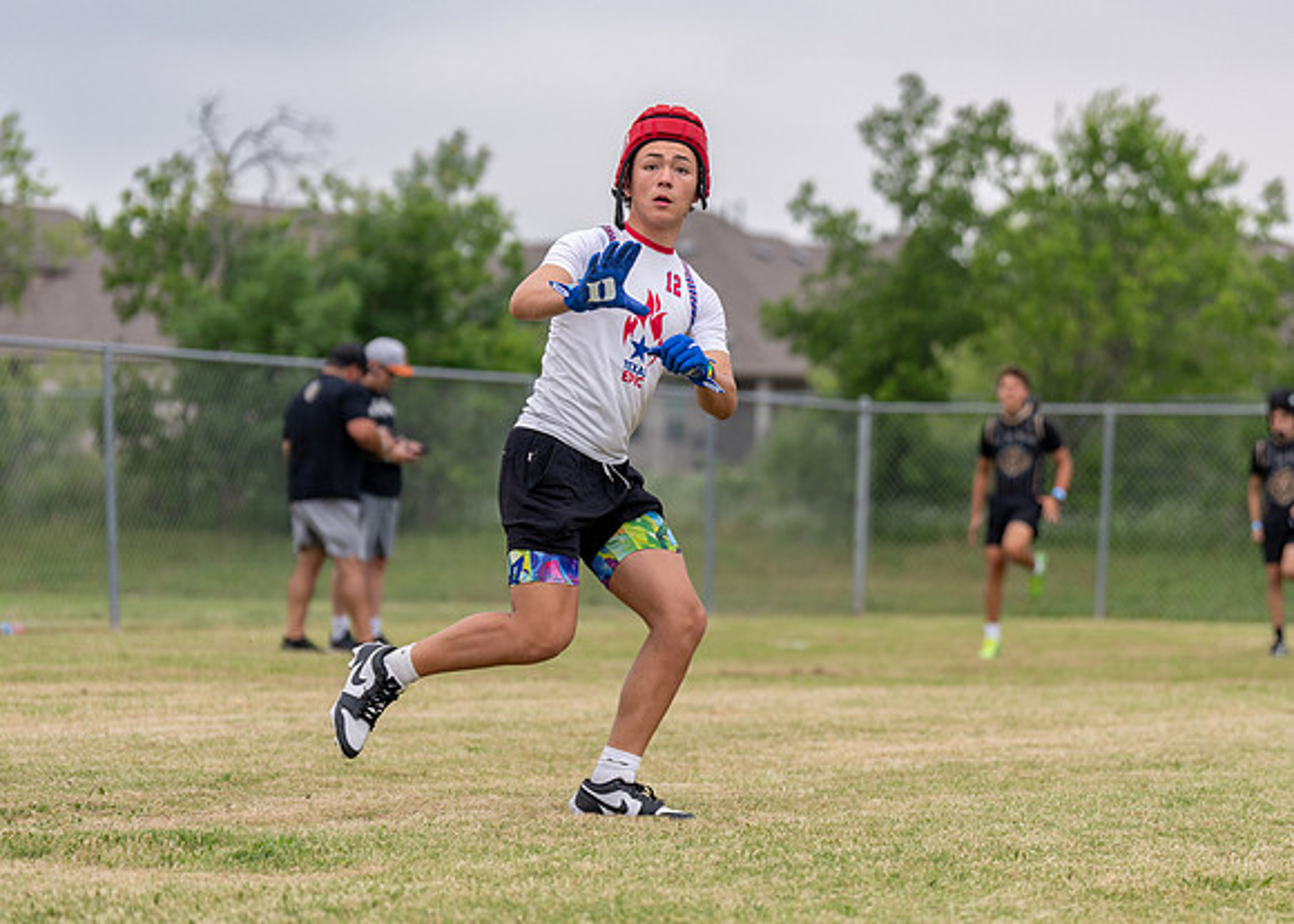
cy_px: 430
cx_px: 739
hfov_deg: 15.0
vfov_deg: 10.7
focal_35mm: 134
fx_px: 4912
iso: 200
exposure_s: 1/2500
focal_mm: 109
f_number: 2.8
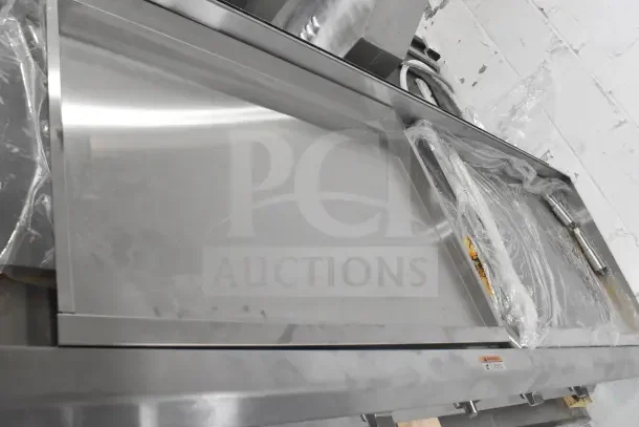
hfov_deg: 61.9
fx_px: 533
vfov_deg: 43.6
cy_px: 214
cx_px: 320
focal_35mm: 30
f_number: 8
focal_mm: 20
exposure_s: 1/250
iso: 6400
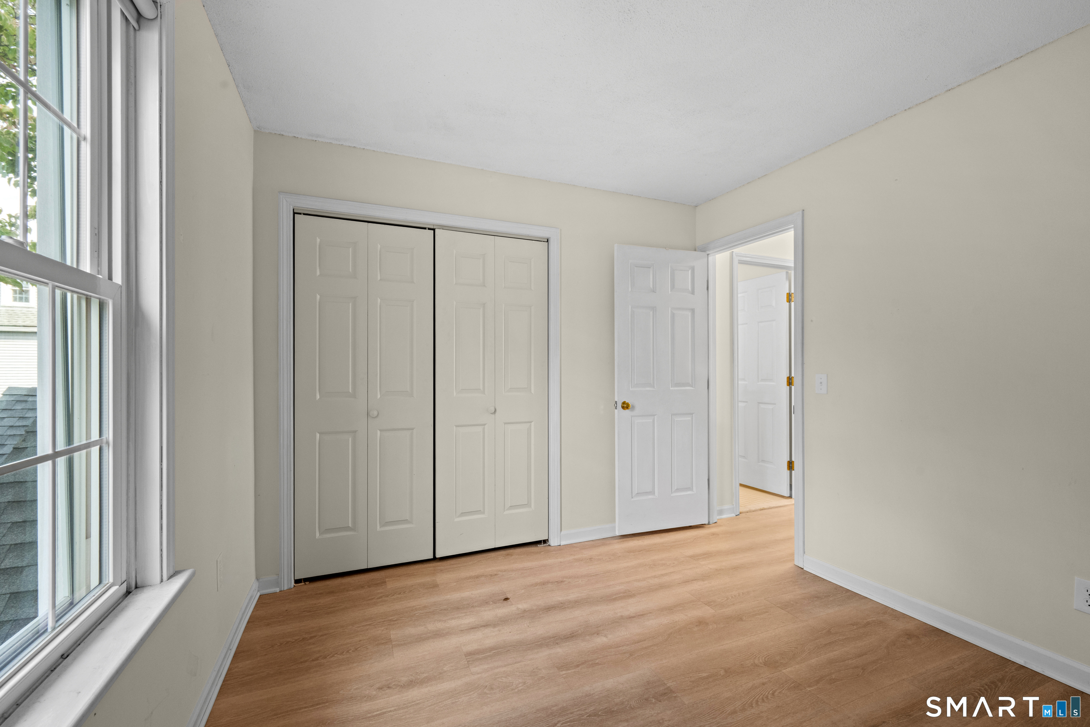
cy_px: 364
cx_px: 545
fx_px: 454
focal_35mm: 15
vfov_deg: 77.3
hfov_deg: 100.4
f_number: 9
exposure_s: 1/2
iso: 400
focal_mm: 15
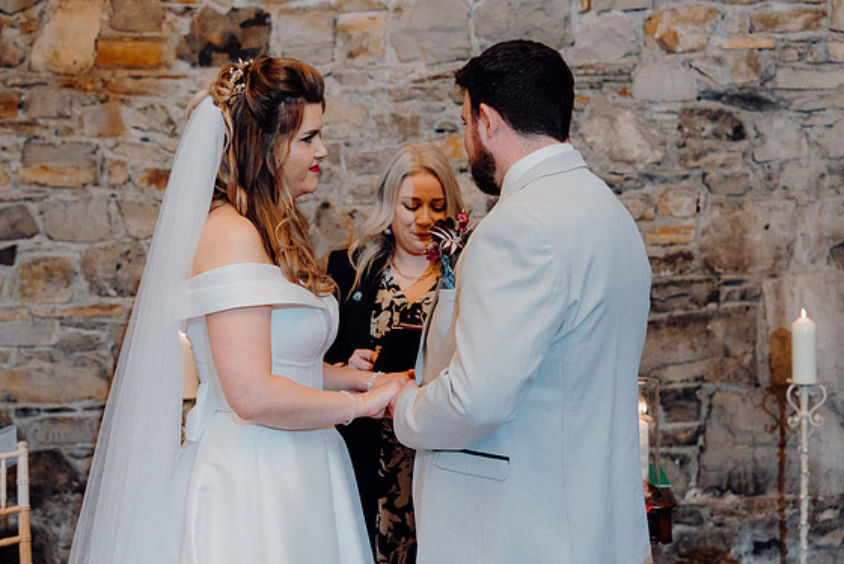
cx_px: 414
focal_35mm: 58
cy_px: 284
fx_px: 1360
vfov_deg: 23.4
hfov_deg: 34.5
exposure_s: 1/200
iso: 2500
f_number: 3.5
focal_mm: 56
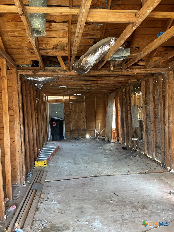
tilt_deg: -3.9
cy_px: 116
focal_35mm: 26
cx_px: 87
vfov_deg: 67.3
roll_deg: +1.6
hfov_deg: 53.1
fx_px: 174
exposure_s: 1/39
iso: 640
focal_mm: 5.1
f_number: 1.6
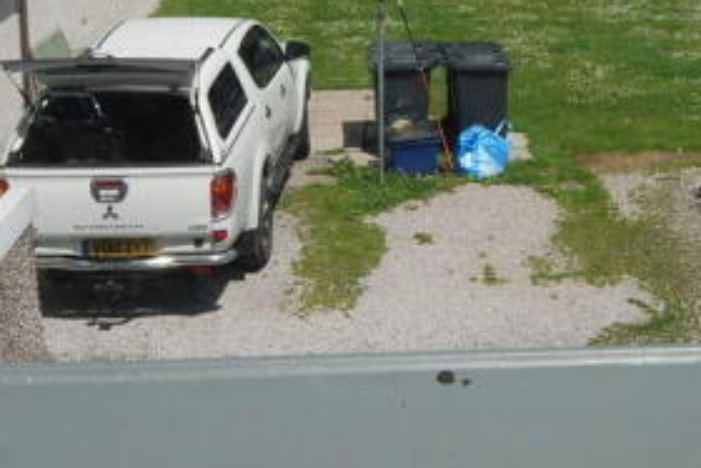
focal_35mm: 70
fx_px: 1364
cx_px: 524
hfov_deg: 28.4
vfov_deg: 19.3
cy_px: 114
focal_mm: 20
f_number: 10
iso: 100
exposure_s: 1/200
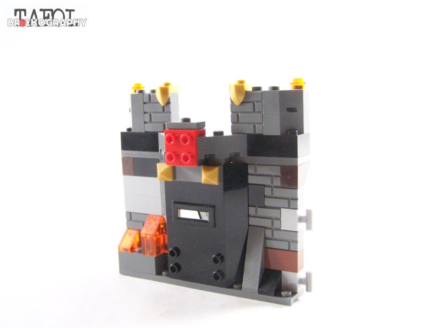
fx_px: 505
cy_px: 164
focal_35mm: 40
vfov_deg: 36.0
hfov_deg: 46.8
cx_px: 218
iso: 400
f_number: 3.2
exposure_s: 1/45
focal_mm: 6.7
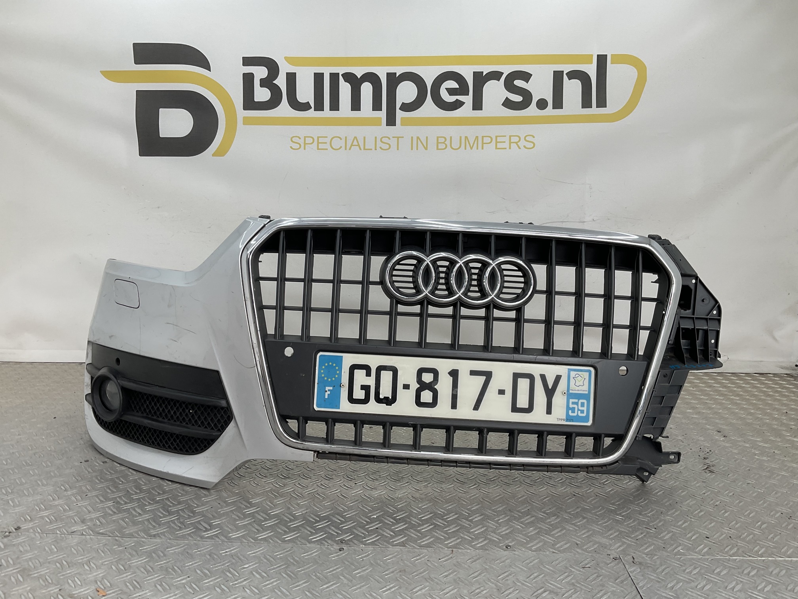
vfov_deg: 48.2
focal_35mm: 29
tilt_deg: -8.9
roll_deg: -1.5
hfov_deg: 61.7
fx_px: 669
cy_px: 300
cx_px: 399
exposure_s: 1/127
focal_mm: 3
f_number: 1.8
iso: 16
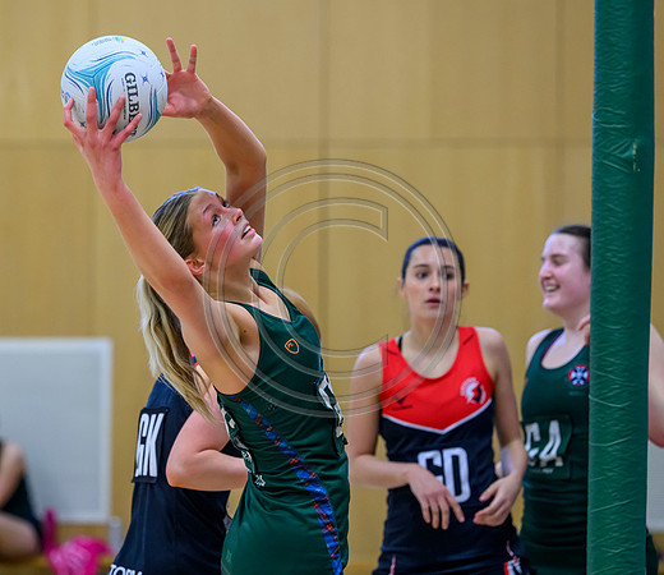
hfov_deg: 10.0
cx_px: 260
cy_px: 293
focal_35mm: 187
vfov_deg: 8.7
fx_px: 3789
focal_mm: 145
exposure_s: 1/1000
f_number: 3.2
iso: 4000
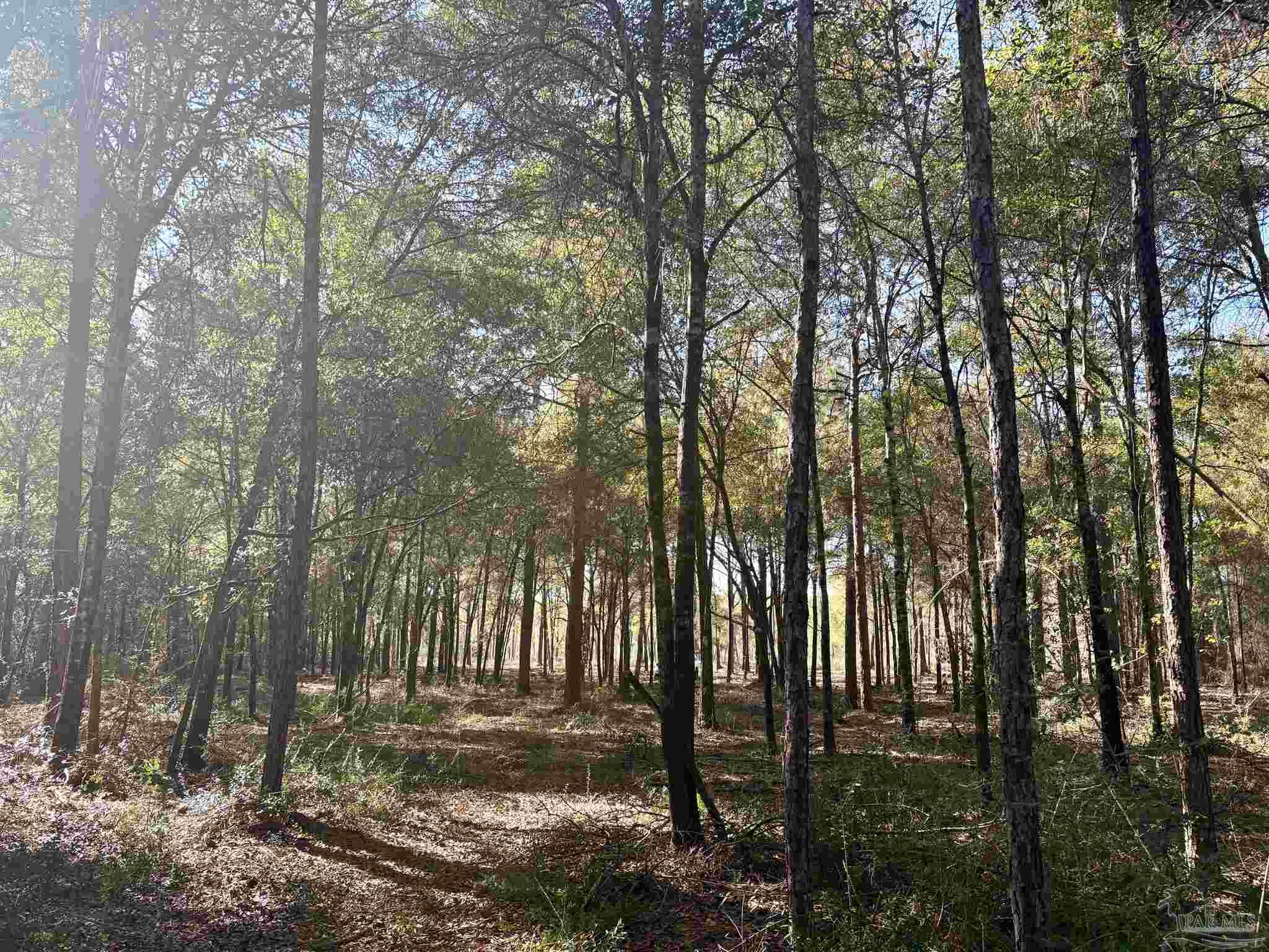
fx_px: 953
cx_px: 634
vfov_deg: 53.1
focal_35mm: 26
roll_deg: +0.9
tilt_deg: +7.9
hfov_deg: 67.3
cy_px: 476
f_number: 1.6
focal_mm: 5.96
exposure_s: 1/354
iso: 50
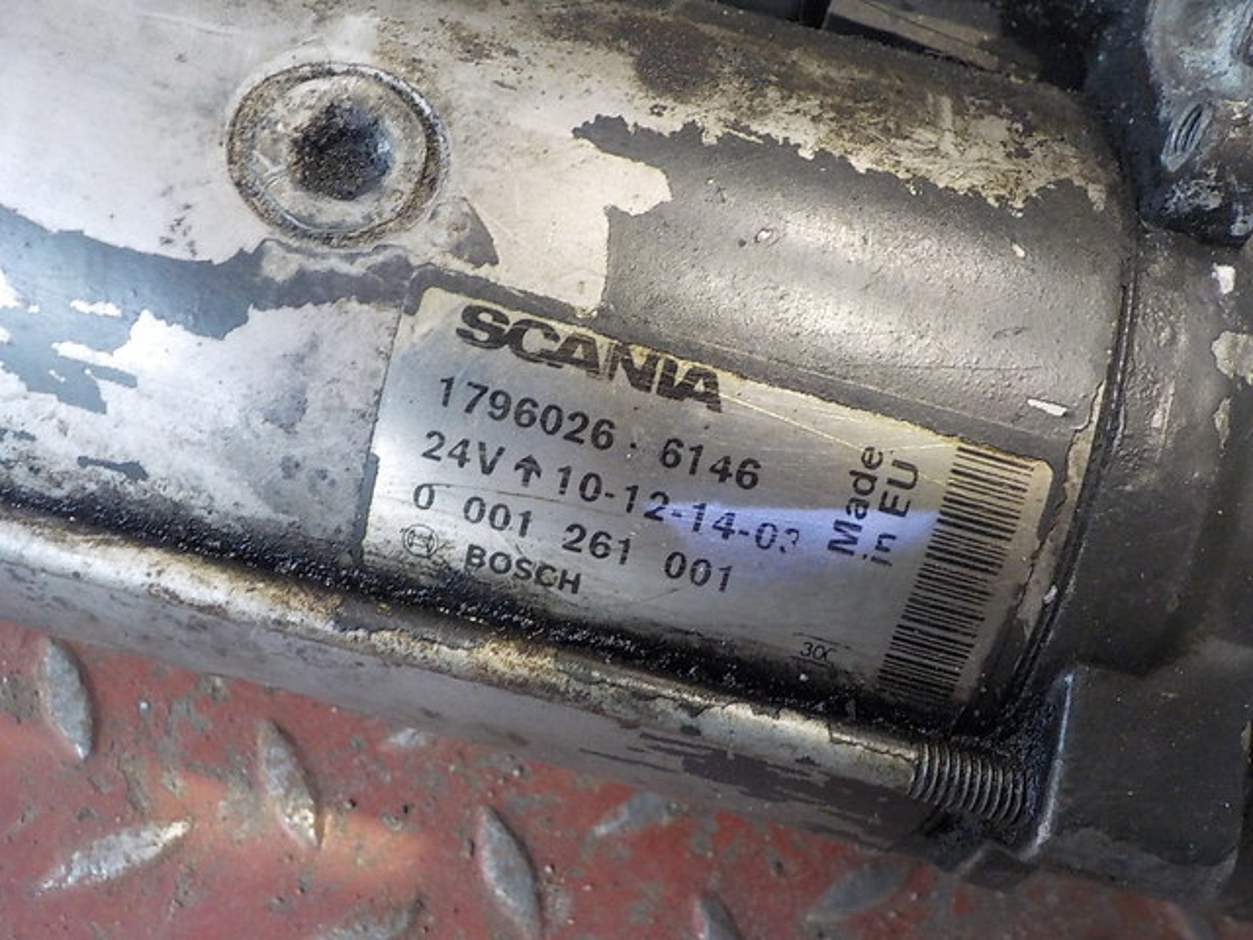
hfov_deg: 60.0
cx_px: 626
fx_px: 1086
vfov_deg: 46.8
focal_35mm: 30
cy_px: 470
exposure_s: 1/30
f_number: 3.3
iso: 400
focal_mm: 4.1
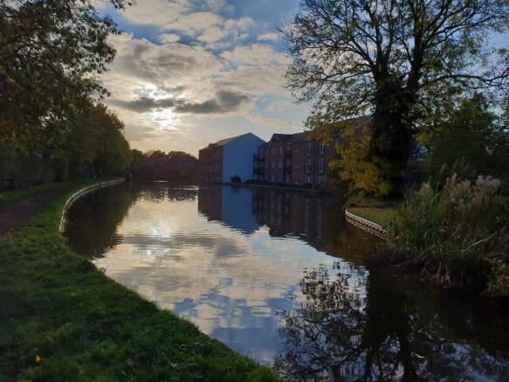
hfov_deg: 67.3
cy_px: 191
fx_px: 382
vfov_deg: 53.0
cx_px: 254
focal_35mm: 26
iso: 50
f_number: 2.4
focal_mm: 4.3
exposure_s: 1/1603
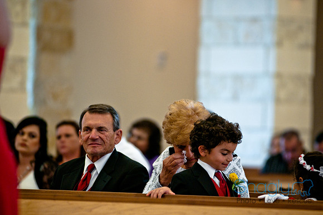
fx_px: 2688
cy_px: 108
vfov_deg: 4.6
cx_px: 162
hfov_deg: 6.9
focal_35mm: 300
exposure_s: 1/100
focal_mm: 200
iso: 400
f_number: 2.8
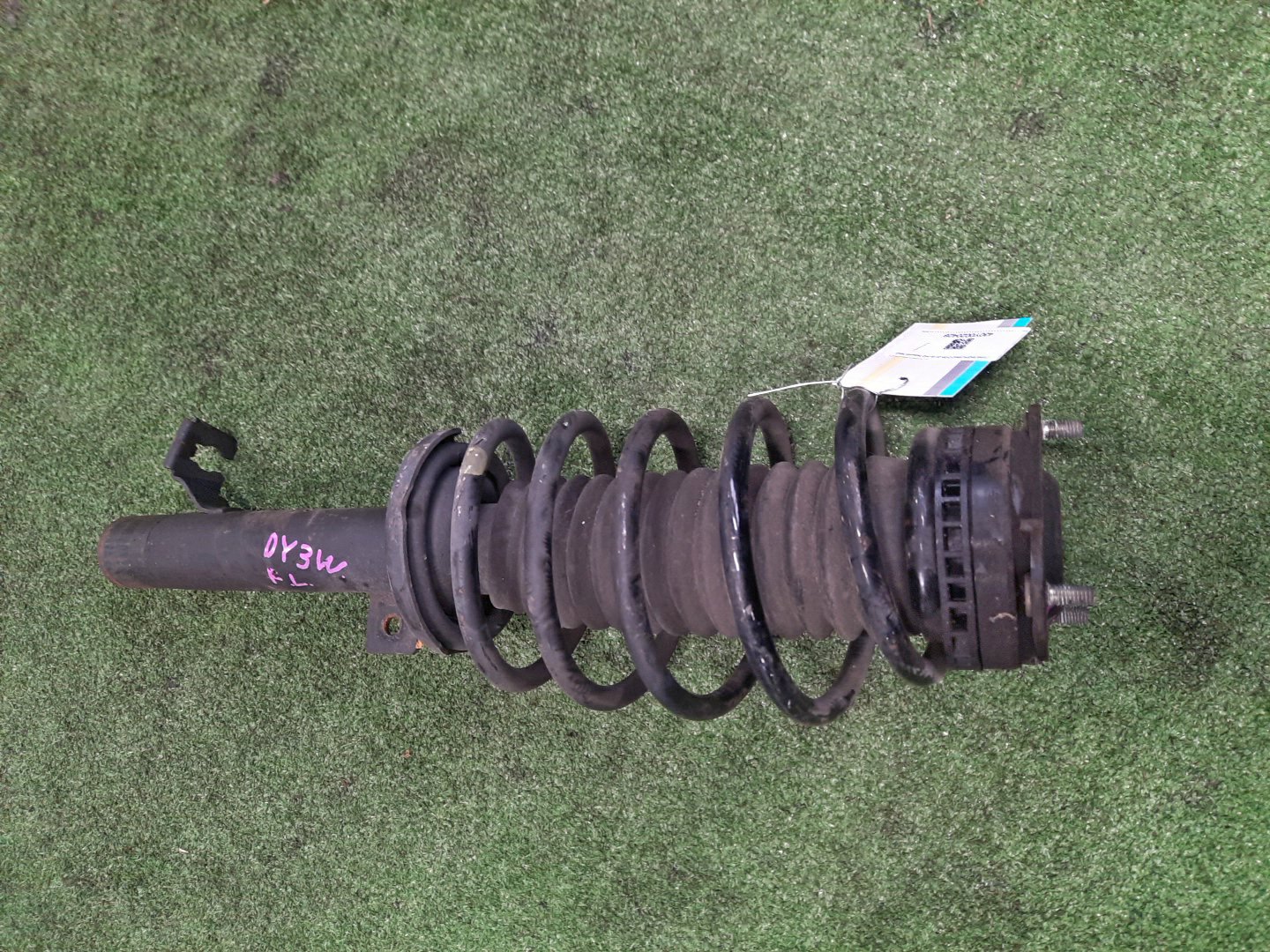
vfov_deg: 54.9
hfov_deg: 69.4
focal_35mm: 25
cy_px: 476
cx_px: 635
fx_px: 917
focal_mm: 4.6
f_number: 2
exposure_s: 1/25
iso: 335
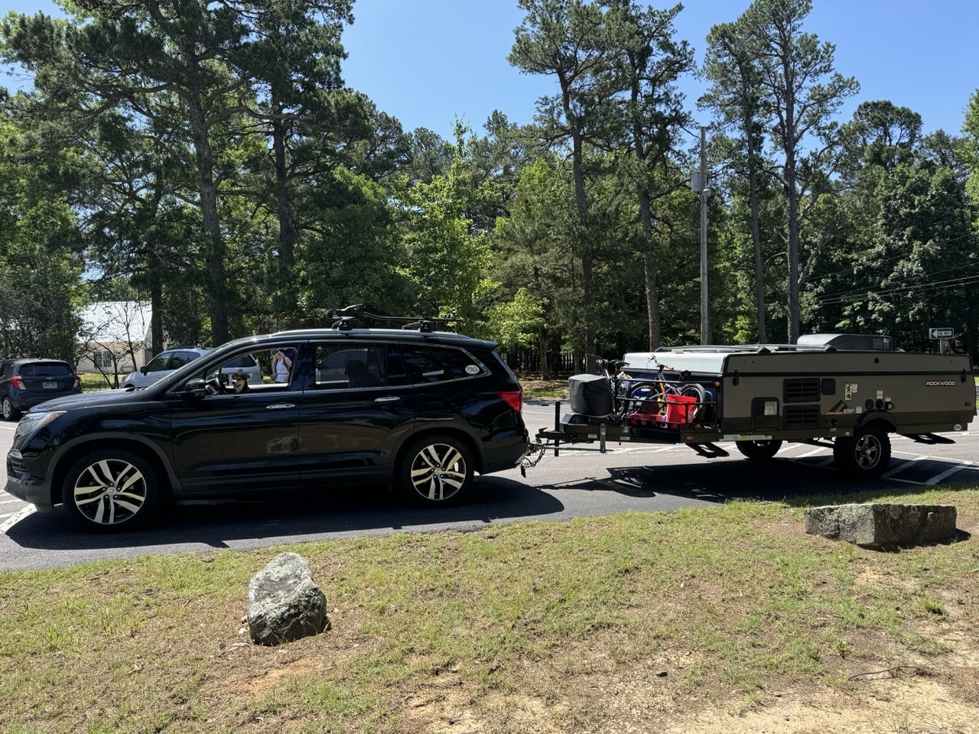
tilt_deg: -1.6
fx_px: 679
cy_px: 367
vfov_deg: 56.8
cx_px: 490
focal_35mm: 24
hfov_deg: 71.6
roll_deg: +1.8
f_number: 1.78
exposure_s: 1/1721
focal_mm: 6.76
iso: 80
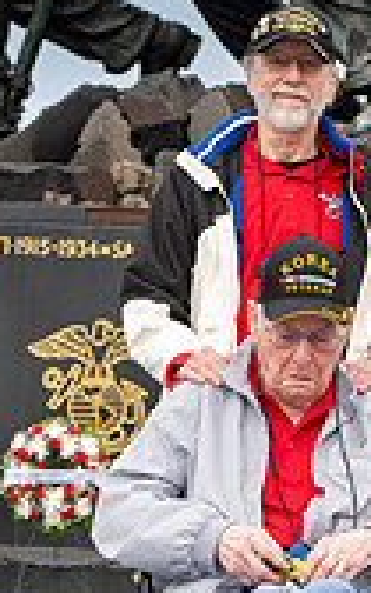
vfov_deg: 13.7
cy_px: 240
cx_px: 284
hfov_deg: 8.6
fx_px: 2475
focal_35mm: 153
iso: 280
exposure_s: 1/100
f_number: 6.3
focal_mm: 56
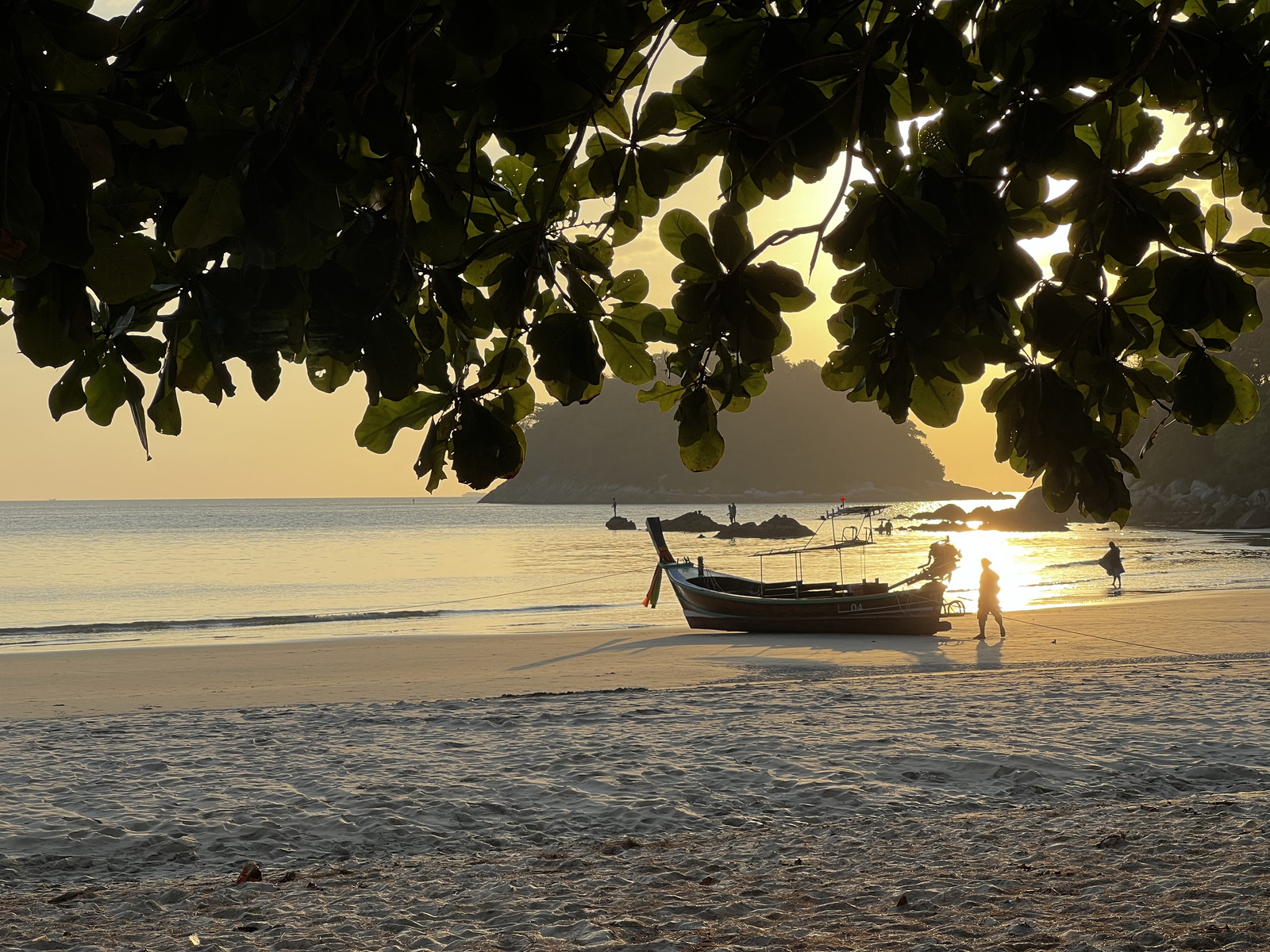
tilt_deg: +1.4
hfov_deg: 25.3
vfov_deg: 19.1
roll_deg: +0.7
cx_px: 635
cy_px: 476
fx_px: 2825
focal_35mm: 77
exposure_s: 1/847
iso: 32
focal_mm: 9
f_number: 2.8
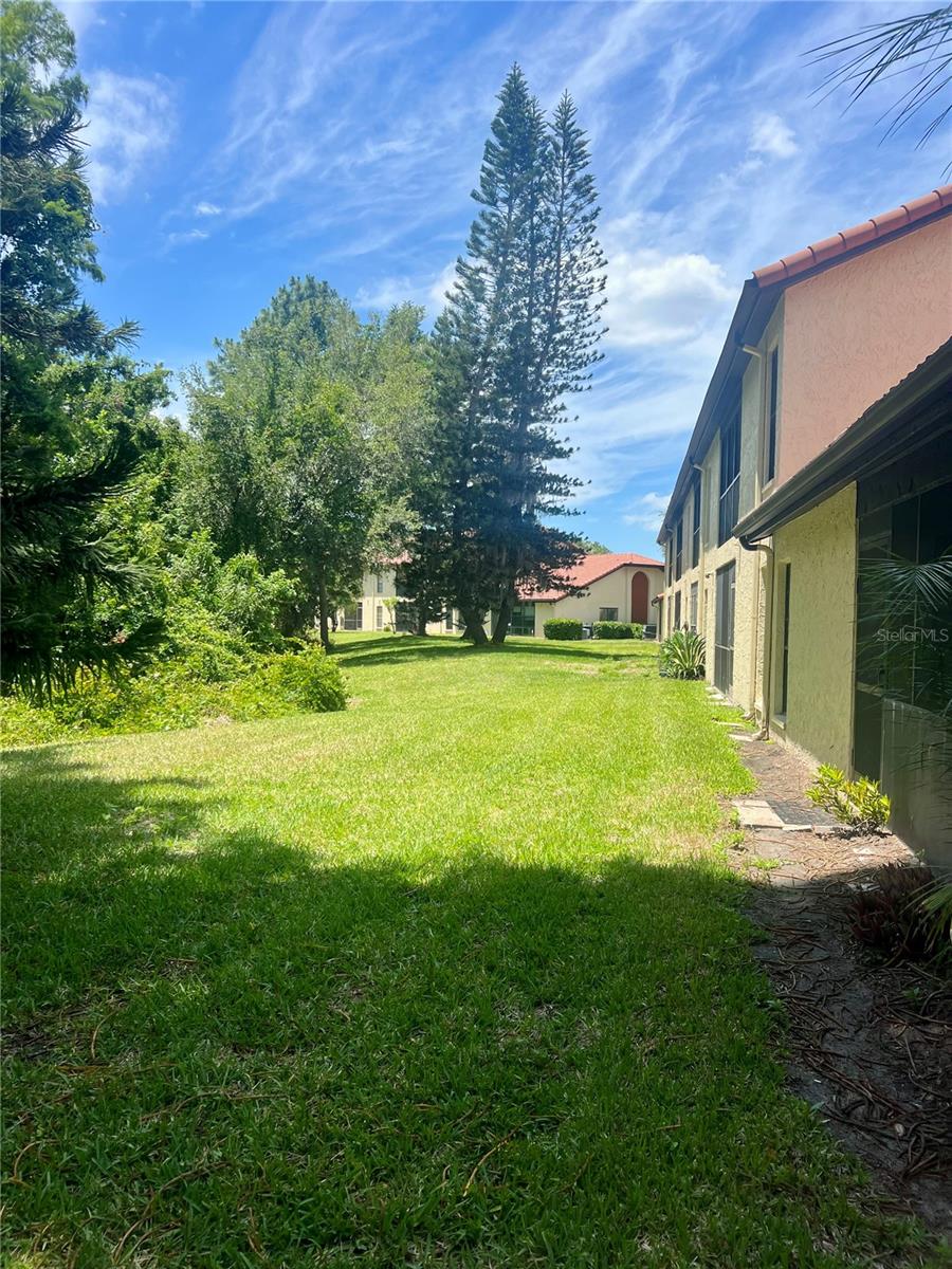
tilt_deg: -0.9
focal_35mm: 26
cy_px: 634
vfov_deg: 67.3
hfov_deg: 53.1
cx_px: 476
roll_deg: -1.0
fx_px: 953
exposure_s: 1/2994
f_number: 1.5
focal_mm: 5.7
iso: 50
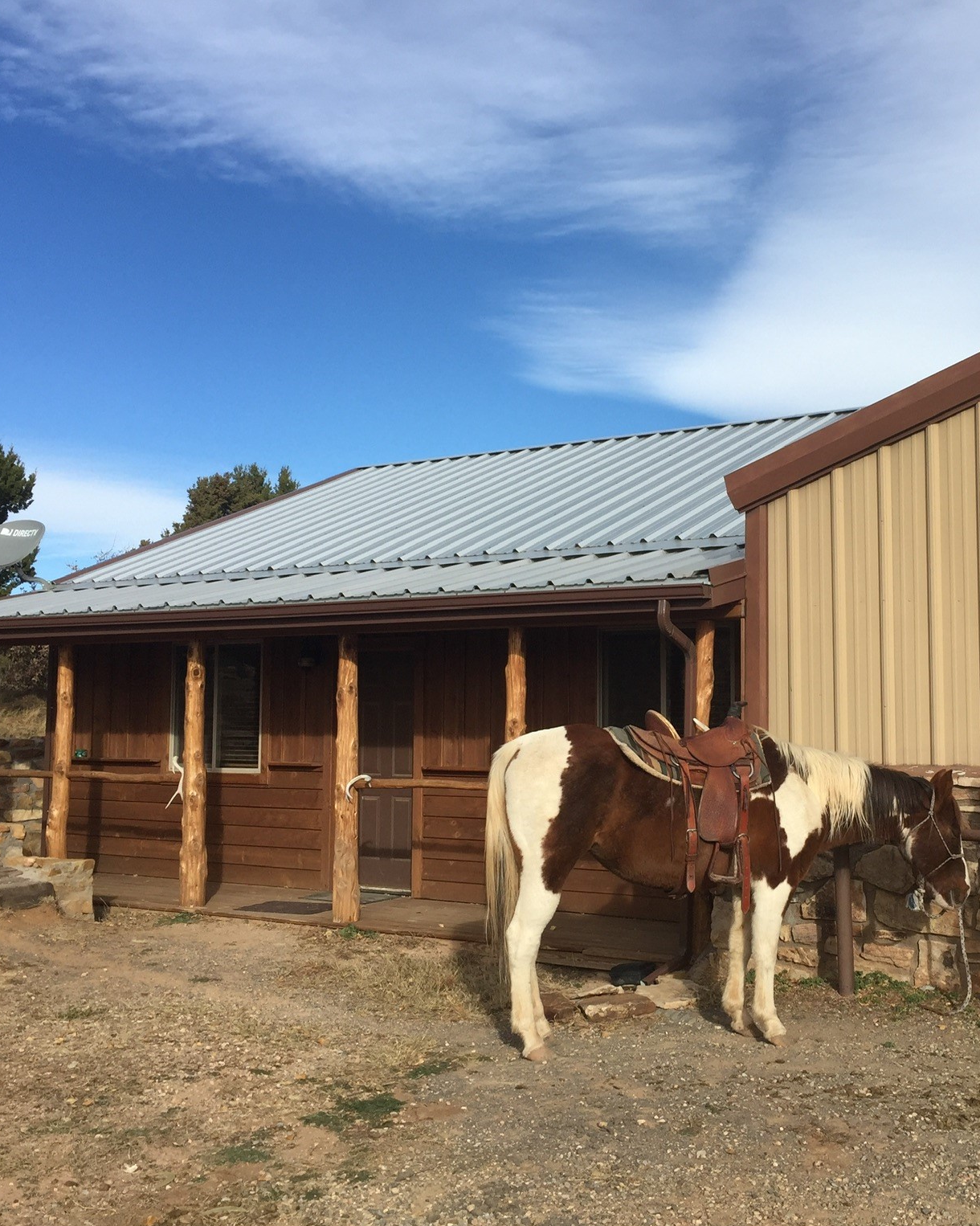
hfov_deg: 38.6
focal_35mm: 38
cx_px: 672
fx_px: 1378
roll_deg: -0.3
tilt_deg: +4.0
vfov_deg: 47.9
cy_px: 615
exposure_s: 1/1522
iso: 32
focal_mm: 4.15
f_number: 2.2
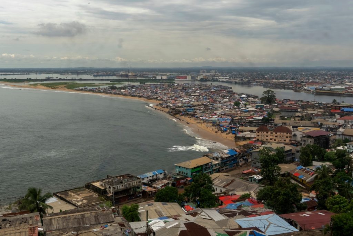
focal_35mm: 36
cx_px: 176
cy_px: 118
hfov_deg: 53.1
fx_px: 353
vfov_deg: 36.9
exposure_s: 1/125
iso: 125
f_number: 10
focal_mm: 24
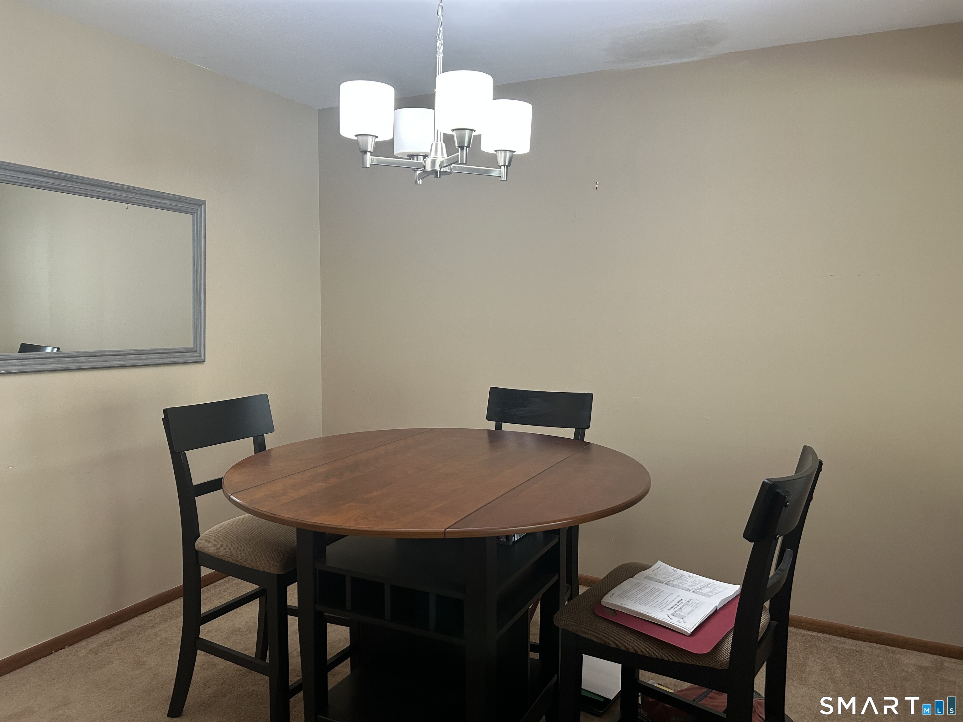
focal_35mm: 26
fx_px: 723
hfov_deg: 67.3
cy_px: 361
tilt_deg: -4.8
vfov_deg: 53.1
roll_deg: -0.2
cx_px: 482
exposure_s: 1/60
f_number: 1.5
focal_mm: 5.7
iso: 125
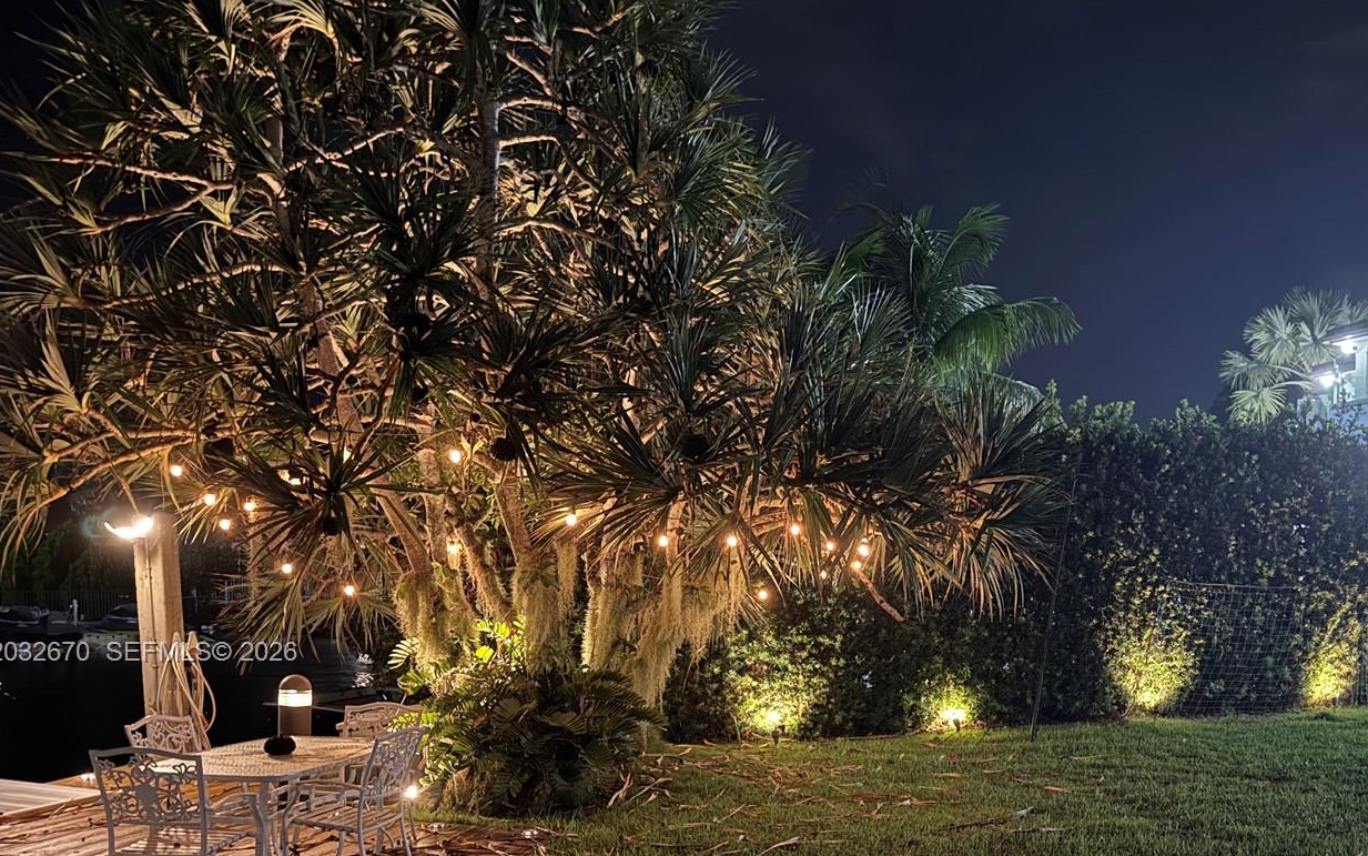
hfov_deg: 57.5
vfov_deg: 37.3
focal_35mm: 33
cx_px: 840
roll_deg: -0.5
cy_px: 654
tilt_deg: -3.4
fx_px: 1230
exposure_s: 1/15
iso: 1000
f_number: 1.78
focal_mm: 6.76
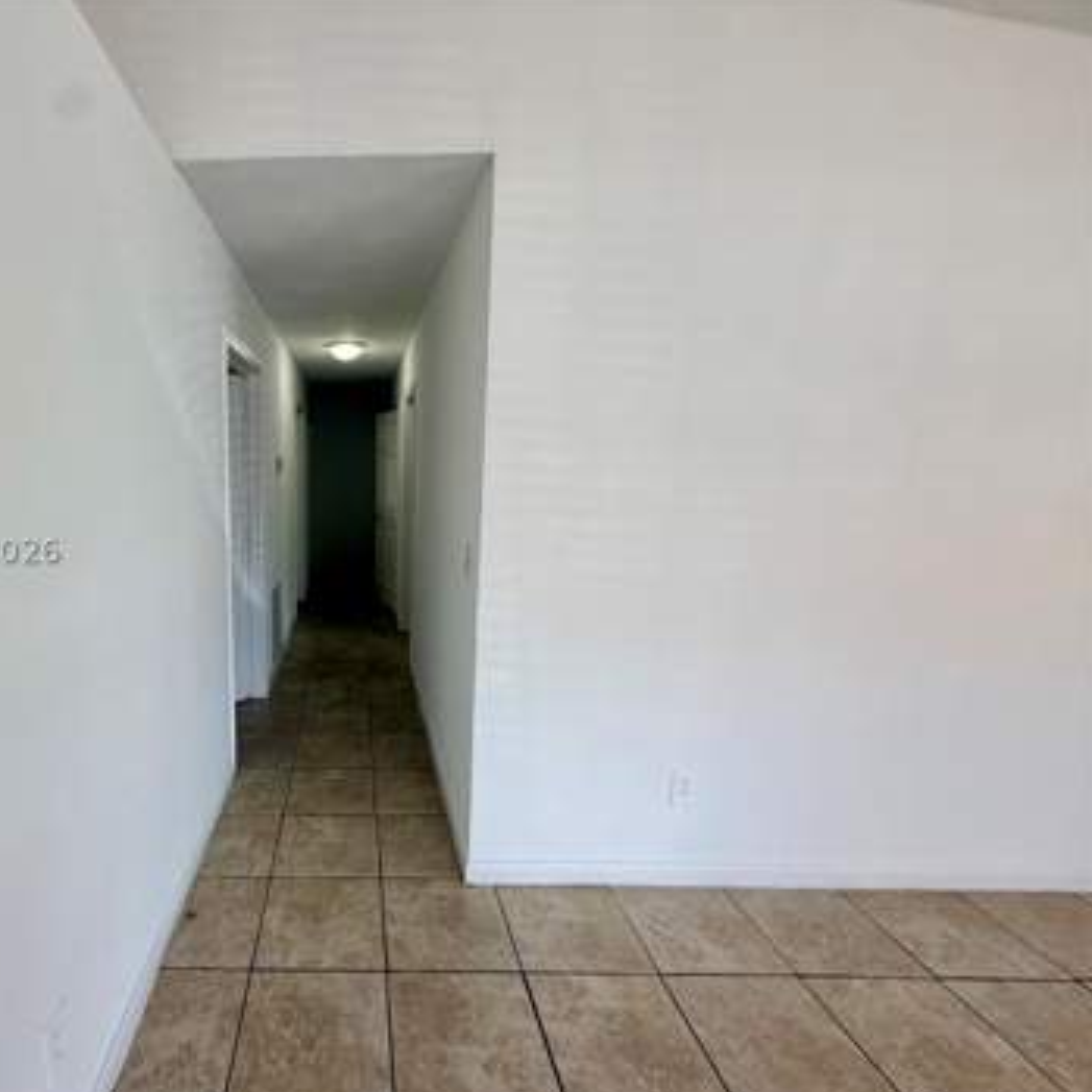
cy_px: 551
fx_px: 607
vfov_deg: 84.0
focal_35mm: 17
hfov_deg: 80.6
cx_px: 347
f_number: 2.2
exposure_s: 1/120
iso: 100
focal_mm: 2.22
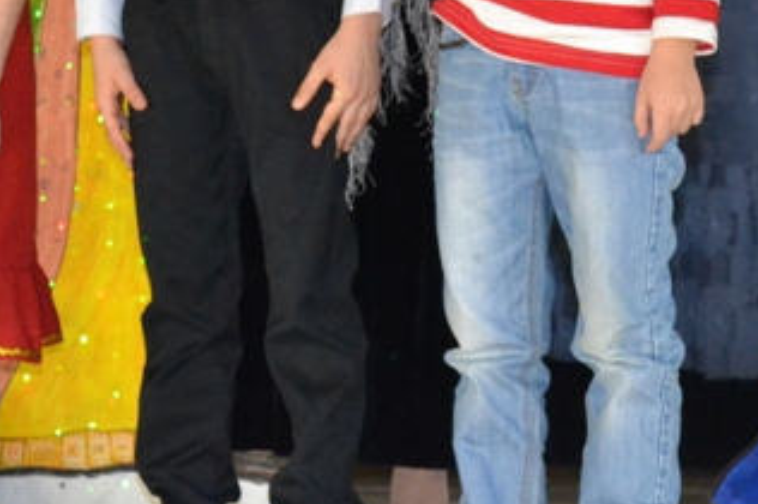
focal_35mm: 185
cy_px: -68
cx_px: 420
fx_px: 3891
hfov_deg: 11.1
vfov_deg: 7.4
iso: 3200
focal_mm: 38
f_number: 5
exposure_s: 1/60
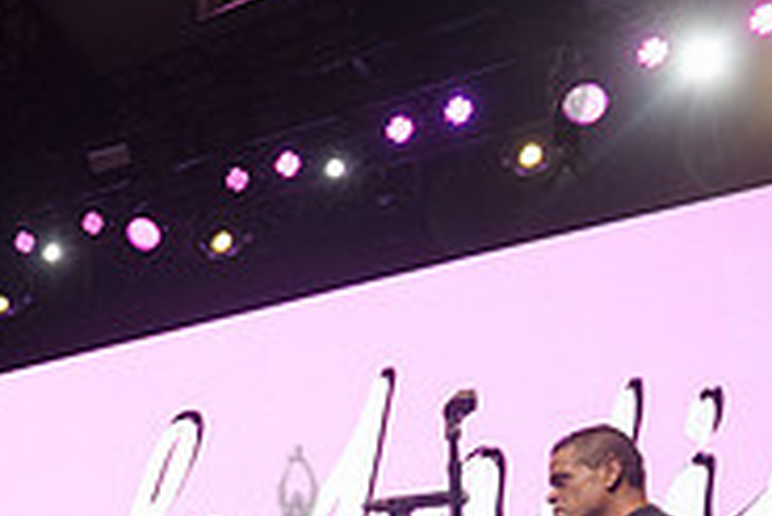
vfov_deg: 15.2
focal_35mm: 85
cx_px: -248
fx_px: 1824
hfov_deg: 21.5
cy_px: 719
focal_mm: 27
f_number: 4
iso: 2500
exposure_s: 1/1250
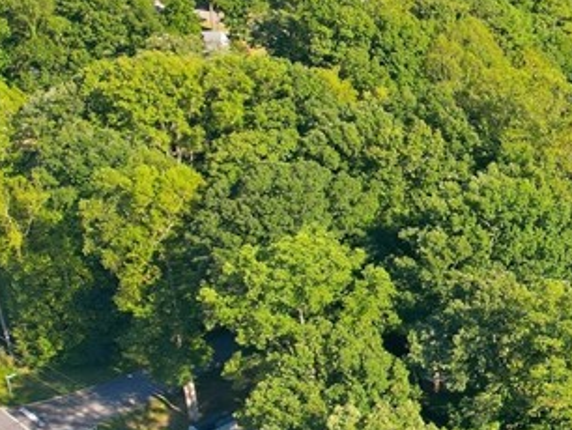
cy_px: 249
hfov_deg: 23.6
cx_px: 694
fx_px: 1240
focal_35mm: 75
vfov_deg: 19.7
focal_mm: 8.4
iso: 100
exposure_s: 1/1000
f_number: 2.8
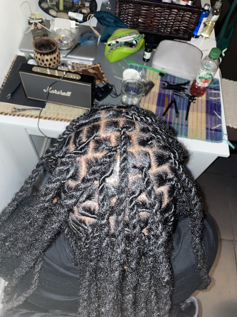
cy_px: 158
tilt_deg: -61.9
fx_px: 237
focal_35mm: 26
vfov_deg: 67.3
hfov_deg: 53.1
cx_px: 118
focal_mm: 4.2
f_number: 1.6
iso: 50
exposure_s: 1/6
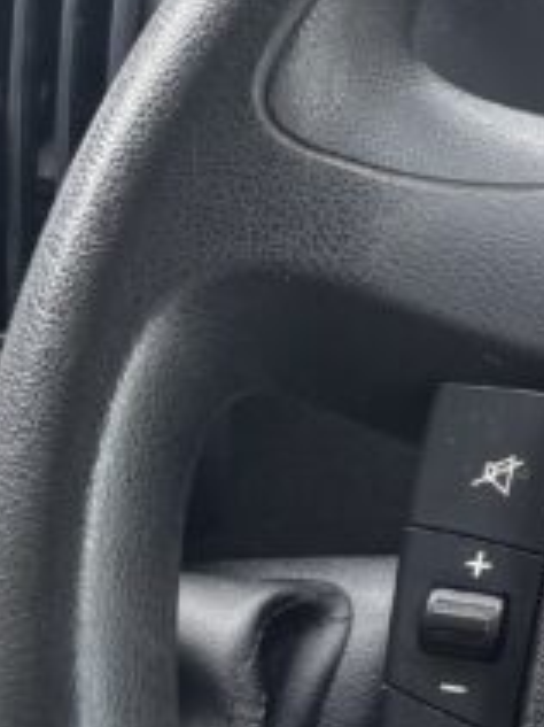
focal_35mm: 126
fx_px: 2643
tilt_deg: -31.9
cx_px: 1226
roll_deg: +0.5
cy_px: 369
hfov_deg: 10.4
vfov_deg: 15.7
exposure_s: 1/207
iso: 40
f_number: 1.6
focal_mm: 5.96
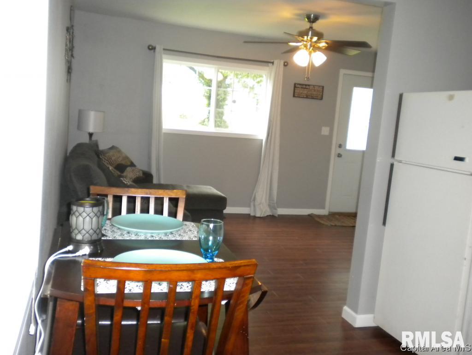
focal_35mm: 35
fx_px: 477
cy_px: 178
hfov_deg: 52.6
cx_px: 236
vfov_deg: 40.7
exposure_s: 1/66
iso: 400
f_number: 3.1
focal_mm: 6.3
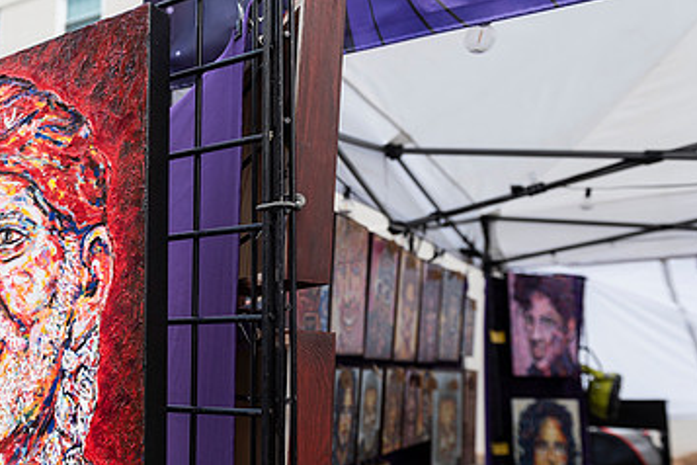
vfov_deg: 34.1
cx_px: 148
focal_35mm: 39
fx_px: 755
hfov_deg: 47.1
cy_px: 282
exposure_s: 1/320
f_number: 4
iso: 160
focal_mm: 24
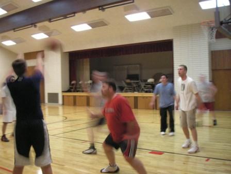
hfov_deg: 49.0
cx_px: 116
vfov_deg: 37.7
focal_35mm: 38
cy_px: 87
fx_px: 254
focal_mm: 6.3
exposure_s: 1/6
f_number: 3.3
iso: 160
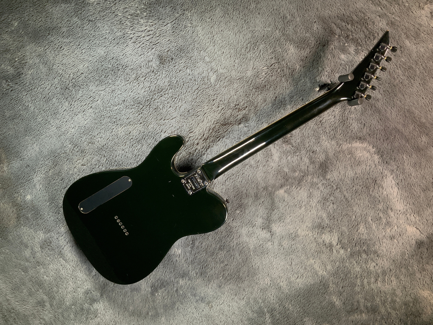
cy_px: 162
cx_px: 216
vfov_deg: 48.2
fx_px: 363
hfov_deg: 61.7
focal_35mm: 29
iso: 64
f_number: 1.8
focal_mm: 3
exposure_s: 1/78
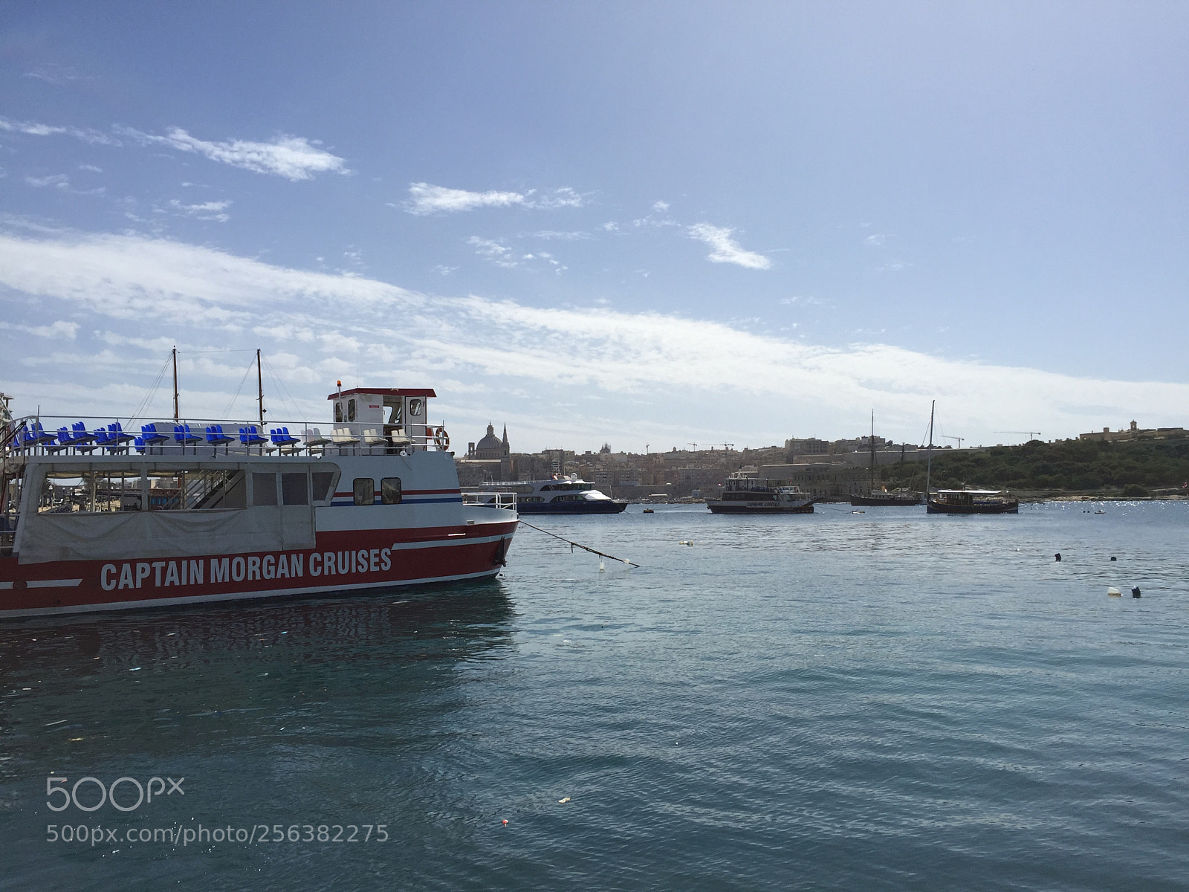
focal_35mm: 29
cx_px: 594
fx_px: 996
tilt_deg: +1.8
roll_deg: +0.3
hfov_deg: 61.7
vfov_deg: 48.2
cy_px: 446
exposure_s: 1/4950
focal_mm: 4.15
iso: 32
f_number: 2.2
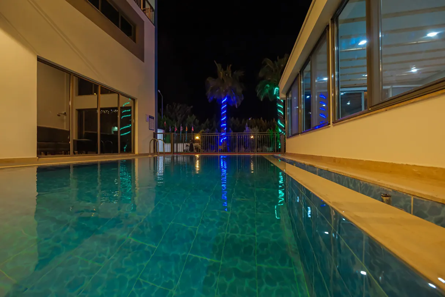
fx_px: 185
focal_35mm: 15
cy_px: 148
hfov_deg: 100.4
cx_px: 222
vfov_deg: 77.3
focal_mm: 10
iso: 3200
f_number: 4
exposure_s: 1/25
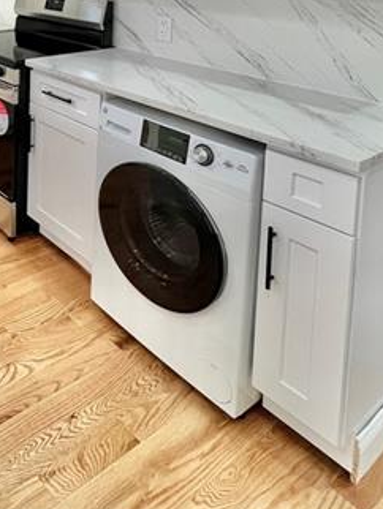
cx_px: -55
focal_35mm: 31
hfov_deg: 36.9
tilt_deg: -5.0
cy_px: -5
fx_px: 457
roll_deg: +0.7
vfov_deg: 47.8
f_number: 1.8
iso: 125
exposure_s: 1/120
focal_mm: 1.57
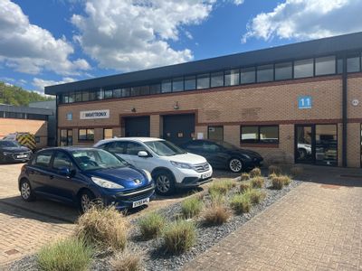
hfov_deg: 67.3
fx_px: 272
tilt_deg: -4.0
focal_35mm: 26
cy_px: 136
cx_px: 181
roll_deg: -0.2
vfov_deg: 53.1
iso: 50
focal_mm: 5.1
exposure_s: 1/2688
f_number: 1.6
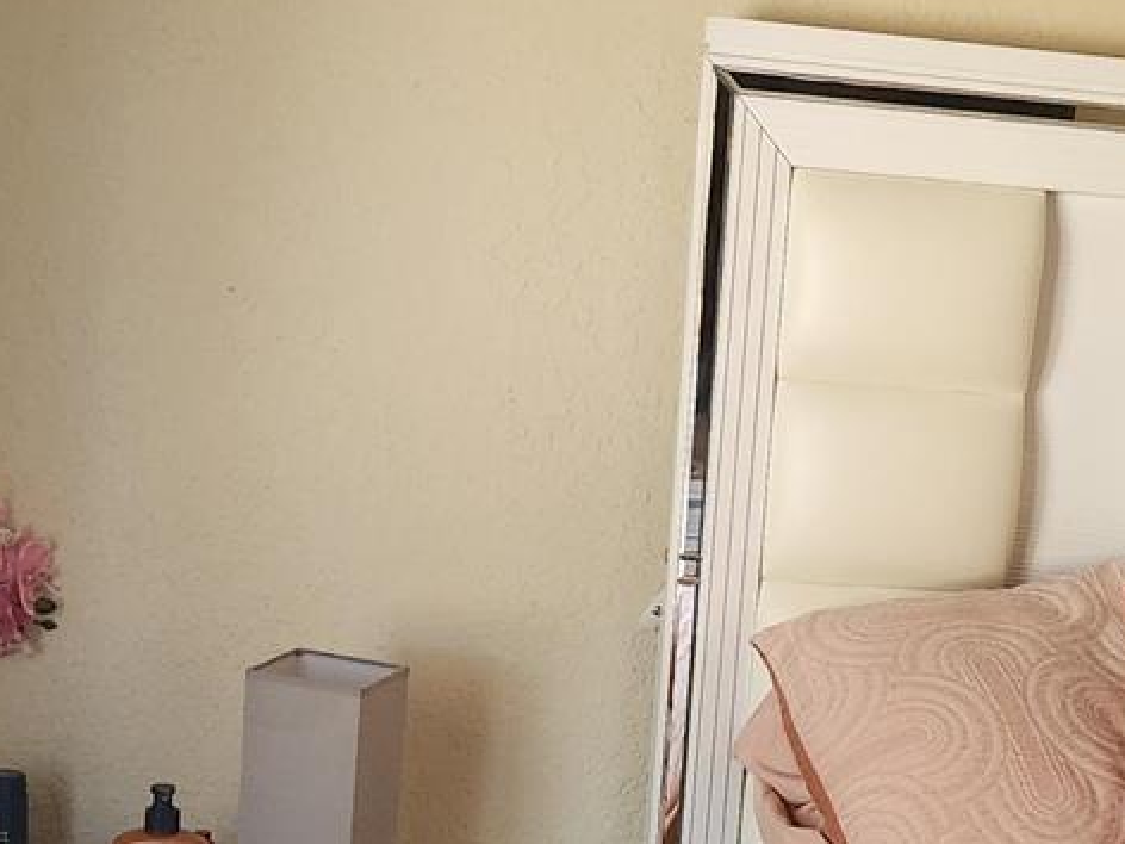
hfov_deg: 24.7
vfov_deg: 18.4
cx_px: 849
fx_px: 2535
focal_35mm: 78
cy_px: 832
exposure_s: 1/120
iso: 800
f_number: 1.8
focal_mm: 5.4
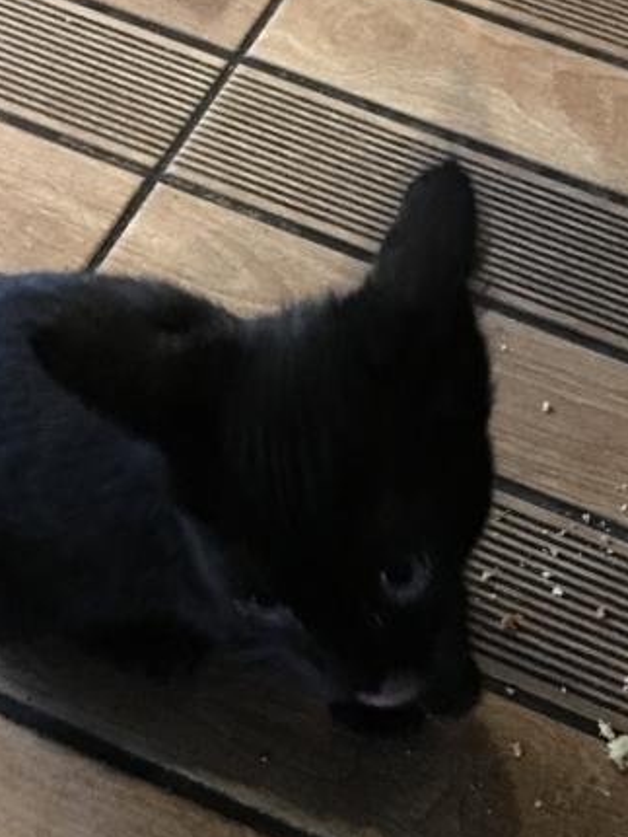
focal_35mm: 62
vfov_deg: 31.1
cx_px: 474
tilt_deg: -56.6
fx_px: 1498
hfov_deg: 23.4
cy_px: 341
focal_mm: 4.15
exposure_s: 1/4
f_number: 2.2
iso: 250
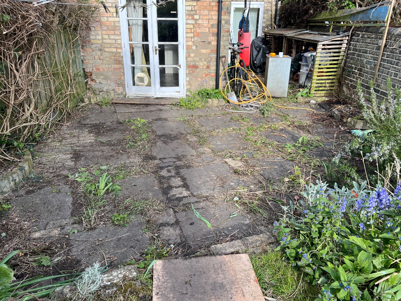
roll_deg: -0.3
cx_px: 200
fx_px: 301
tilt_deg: -23.5
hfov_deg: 67.3
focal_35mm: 26
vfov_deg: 53.1
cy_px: 150
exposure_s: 1/840
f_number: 1.5
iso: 50
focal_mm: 5.7
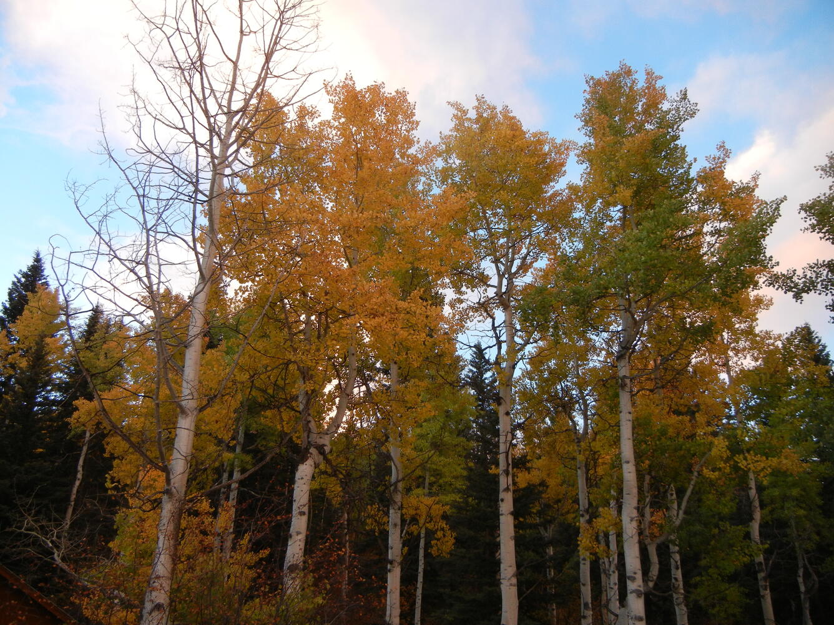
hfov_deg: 60.0
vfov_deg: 46.8
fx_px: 723
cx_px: 417
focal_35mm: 30
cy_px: 312
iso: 266
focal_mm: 5.4
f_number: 3.5
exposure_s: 1/30
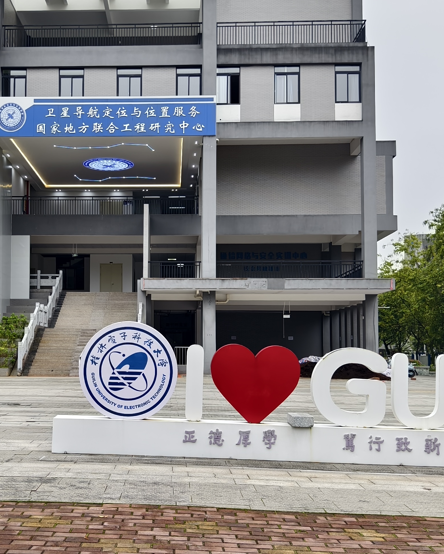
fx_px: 772
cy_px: 312
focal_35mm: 47
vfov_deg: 39.5
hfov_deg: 31.8
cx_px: 142
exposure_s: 1/597
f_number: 1.75
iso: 50
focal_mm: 8.67
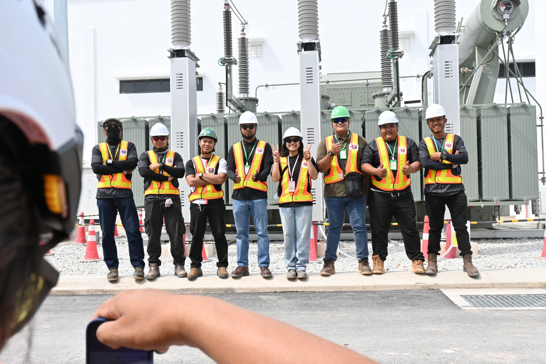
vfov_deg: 38.4
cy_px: 182
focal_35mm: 34
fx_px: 523
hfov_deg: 55.1
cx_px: 273
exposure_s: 1/200
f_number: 8
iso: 125
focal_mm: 23
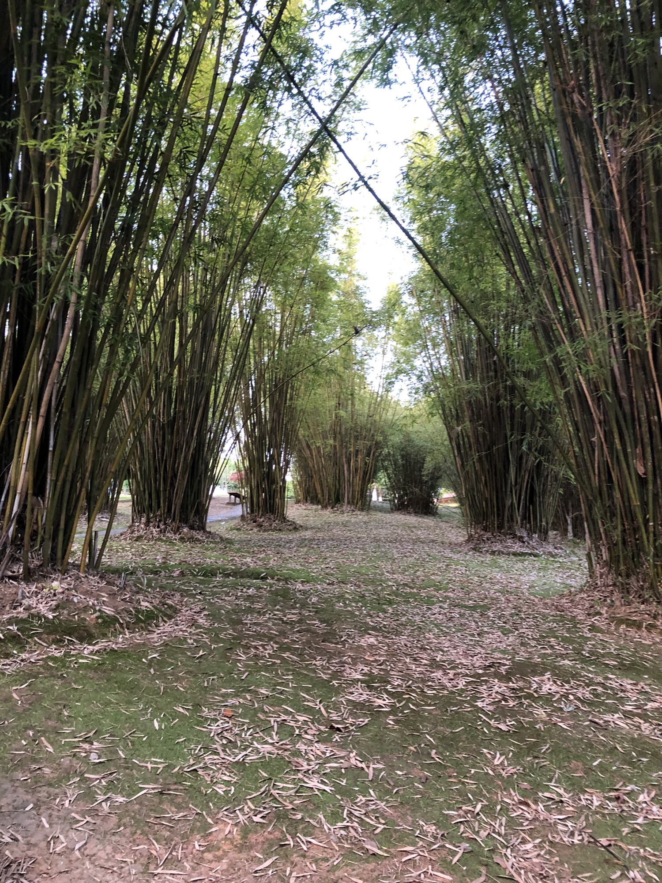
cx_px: 331
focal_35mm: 28
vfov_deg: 63.4
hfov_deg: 49.7
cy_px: 442
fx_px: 714
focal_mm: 3.99
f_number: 1.8
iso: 80
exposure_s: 1/15
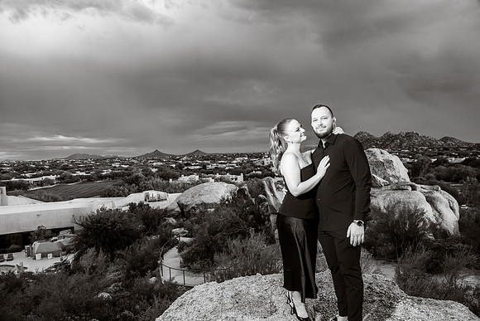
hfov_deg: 73.7
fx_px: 320
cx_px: 240
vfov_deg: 53.2
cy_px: 160
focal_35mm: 24
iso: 250
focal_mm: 24
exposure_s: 1/250
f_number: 5.6
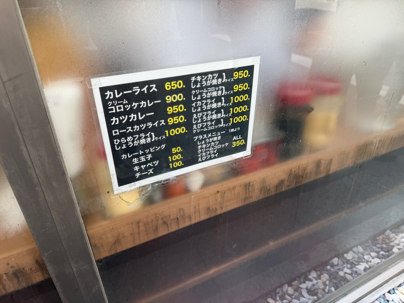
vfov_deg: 56.8
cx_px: 202
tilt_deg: -30.9
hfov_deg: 71.6
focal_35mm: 24
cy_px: 152
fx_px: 280
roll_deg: +1.3
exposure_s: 1/275
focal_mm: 6.76
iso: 64
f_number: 1.78
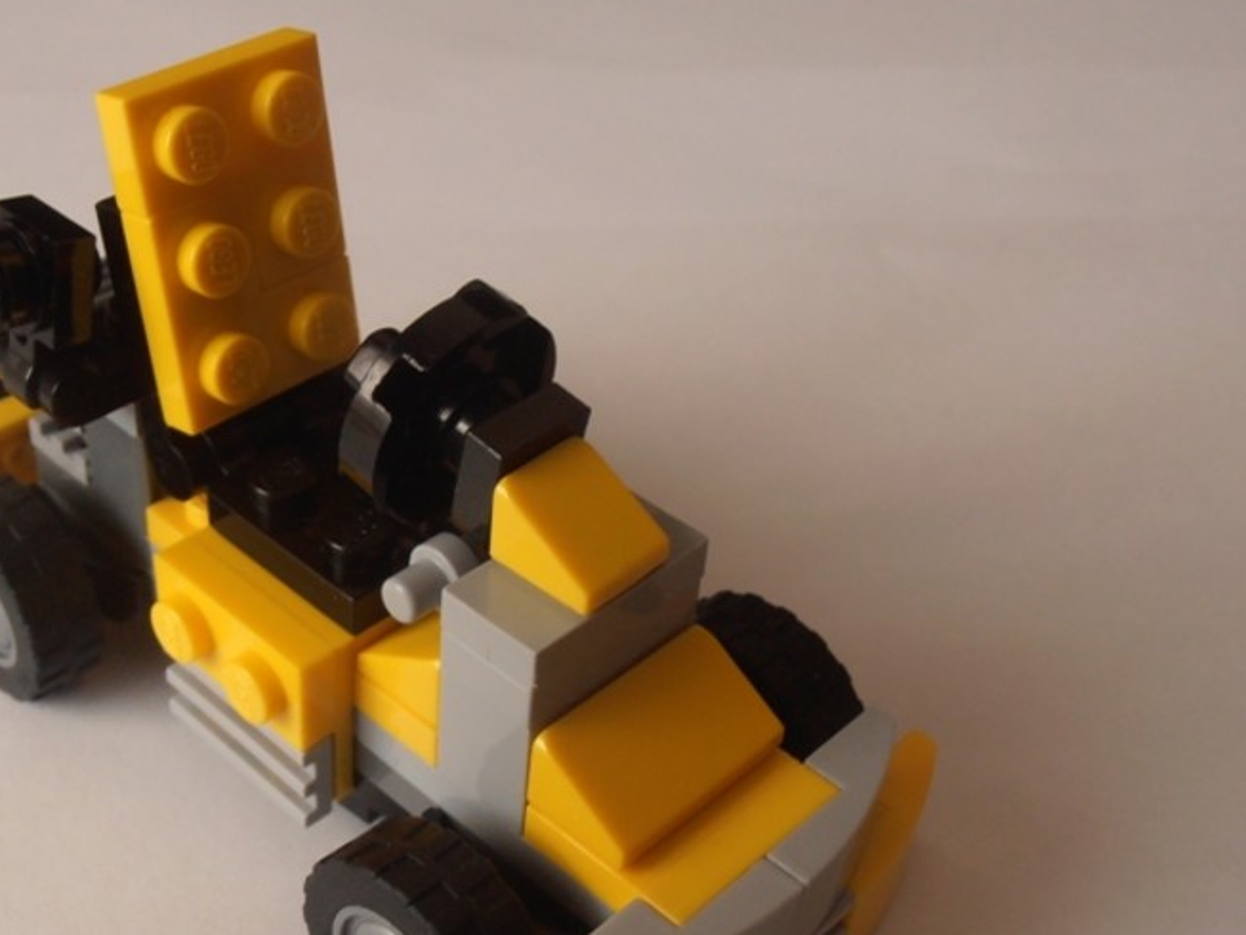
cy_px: 592
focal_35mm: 51
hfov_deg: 37.1
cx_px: 406
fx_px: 1836
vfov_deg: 28.5
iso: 125
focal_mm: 6.61
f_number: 3.9
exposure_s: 1/25
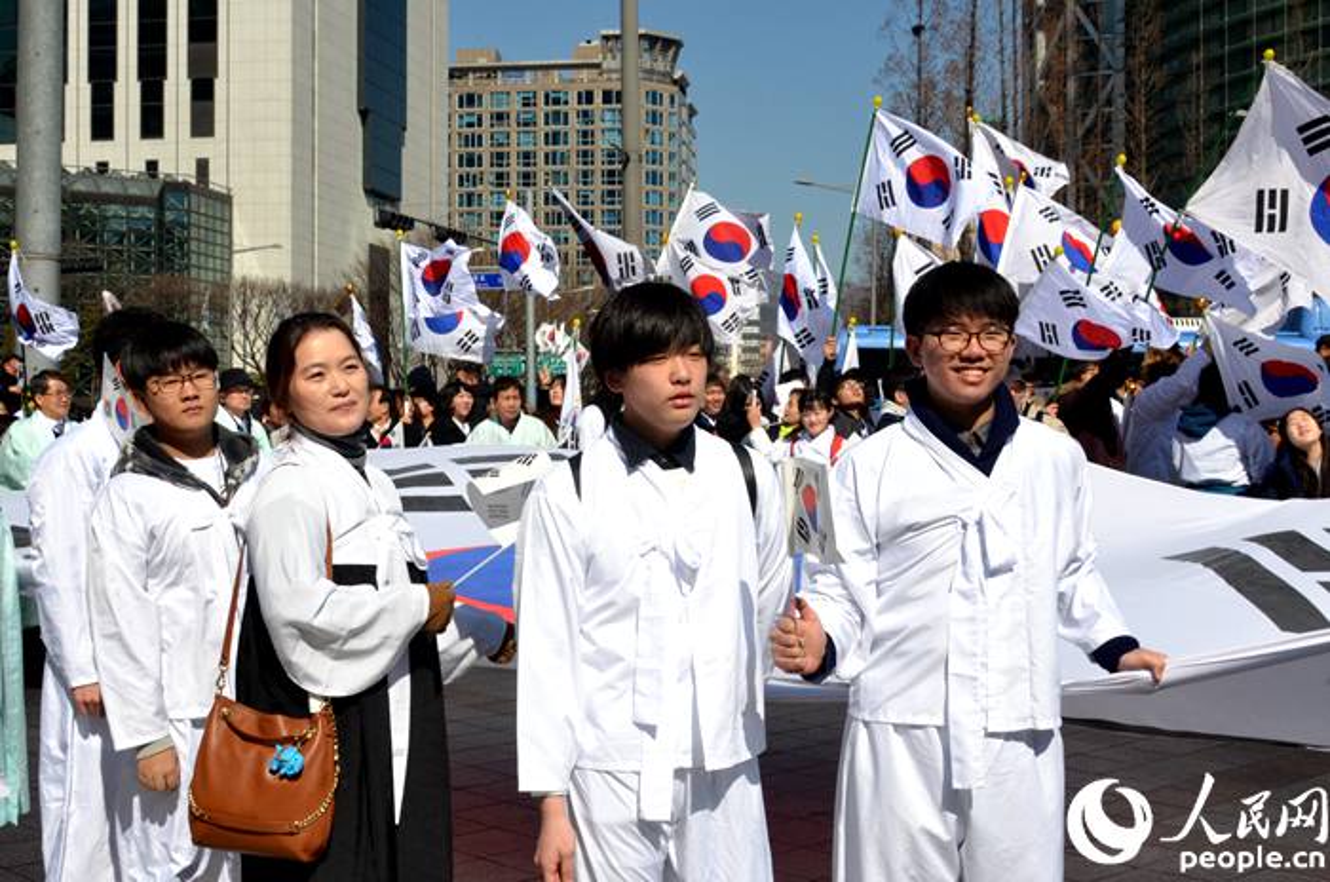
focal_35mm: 42
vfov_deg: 31.8
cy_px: 441
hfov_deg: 46.5
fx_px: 1549
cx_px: 665
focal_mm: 28
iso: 800
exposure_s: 1/1000
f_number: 16
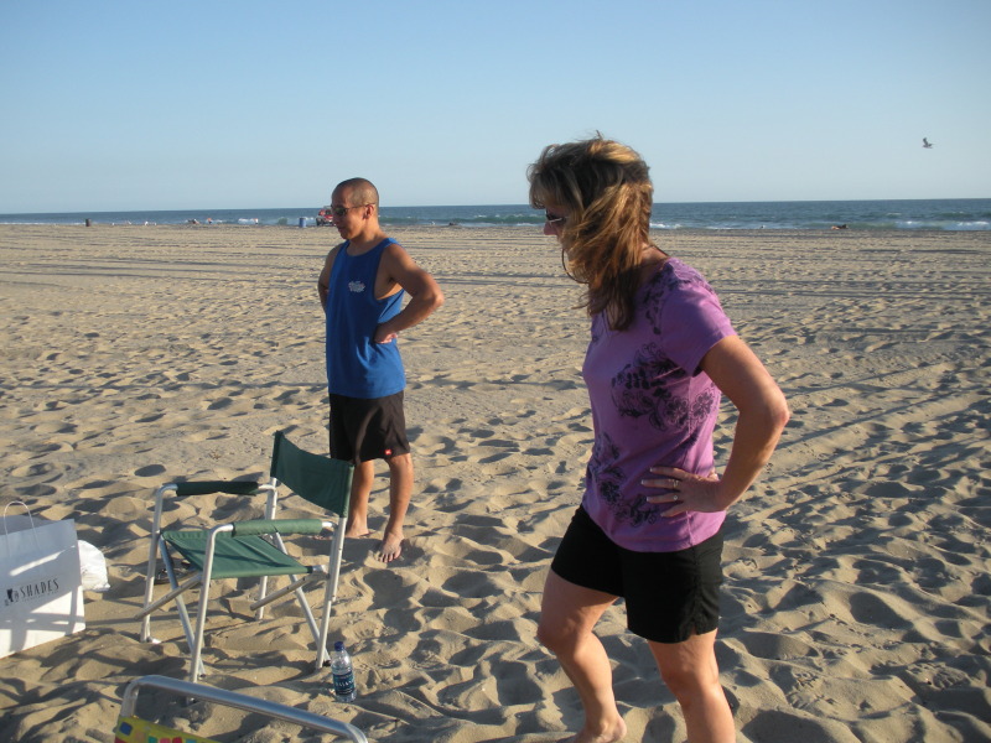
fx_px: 1031
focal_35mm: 36
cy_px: 372
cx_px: 496
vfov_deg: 39.7
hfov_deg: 51.4
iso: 64
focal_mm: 6.3
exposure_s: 1/350
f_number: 3.5
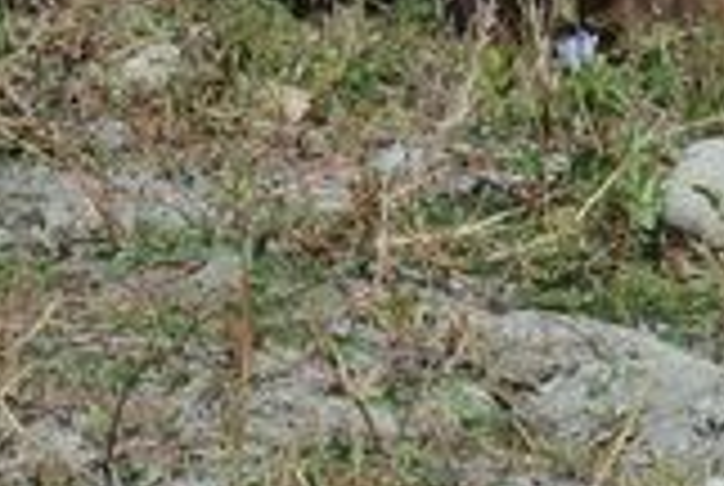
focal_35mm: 1337
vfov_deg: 1.0
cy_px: -376
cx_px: 371
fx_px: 26938
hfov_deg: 1.5
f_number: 6.3
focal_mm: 110
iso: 100
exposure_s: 1/800
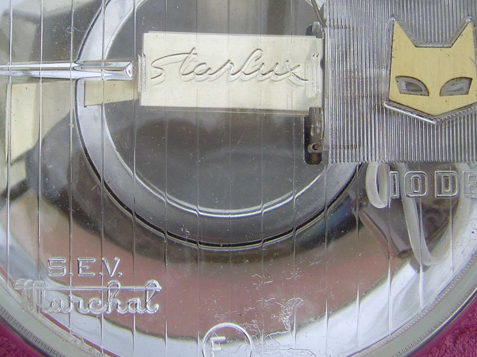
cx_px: 190
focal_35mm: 68
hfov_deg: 28.5
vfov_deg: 21.4
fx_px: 937
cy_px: 88
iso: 50
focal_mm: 7.8
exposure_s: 1/80
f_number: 3.2
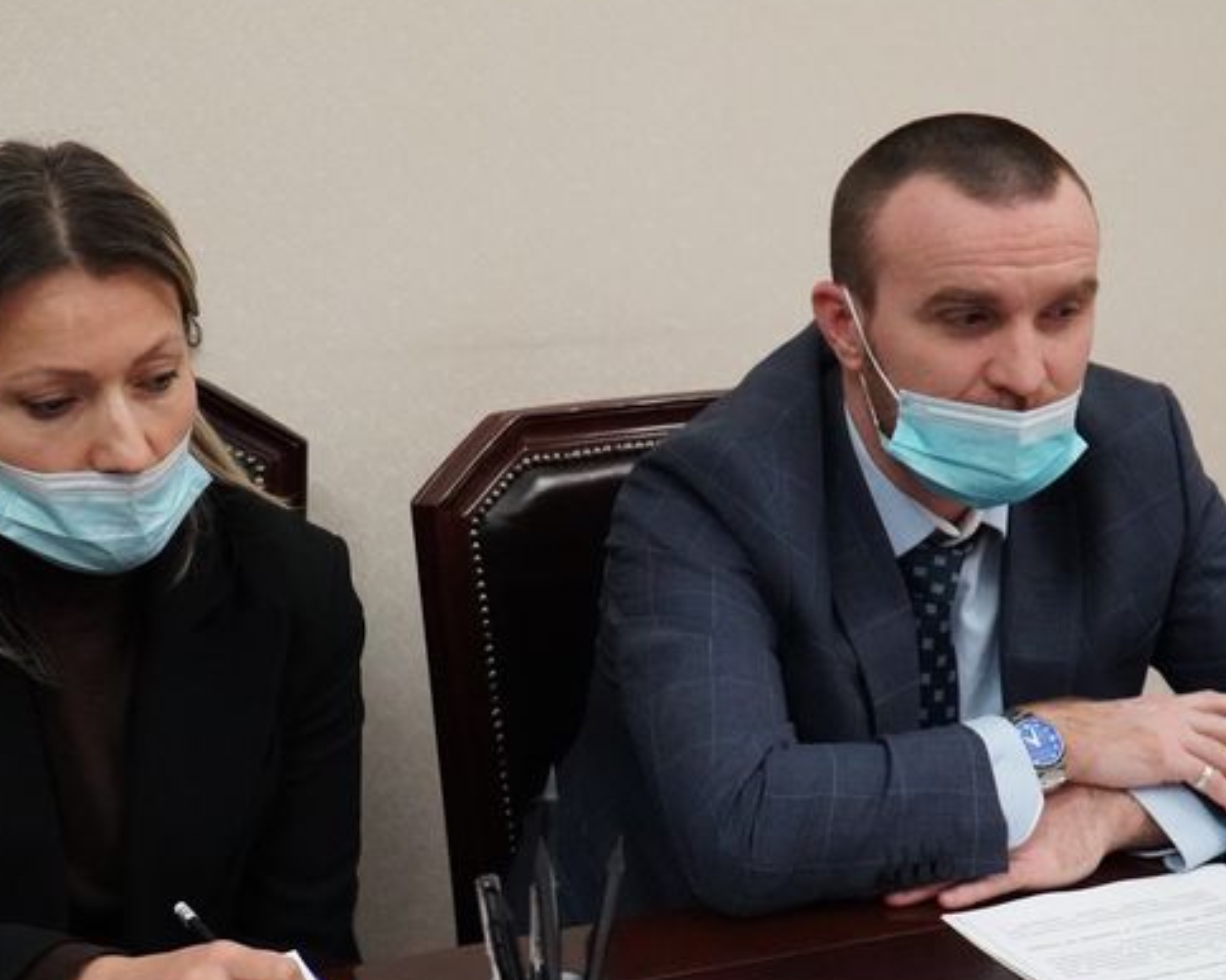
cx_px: 529
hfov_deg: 30.1
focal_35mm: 63
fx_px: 2277
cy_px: 599
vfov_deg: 24.2
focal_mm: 27
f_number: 4
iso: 6400
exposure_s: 1/250
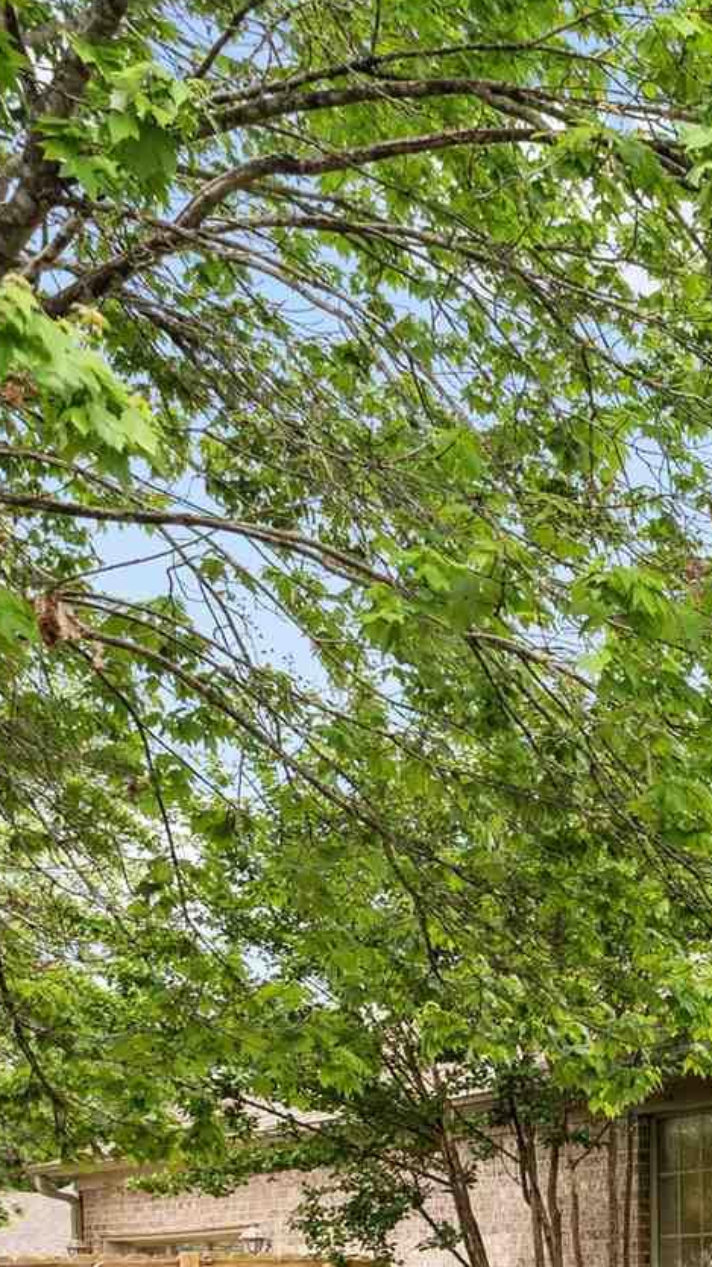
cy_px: 1369
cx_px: 1706
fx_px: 1814
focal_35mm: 54
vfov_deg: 33.8
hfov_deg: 14.5
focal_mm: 14
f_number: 5
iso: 100
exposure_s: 1/1600
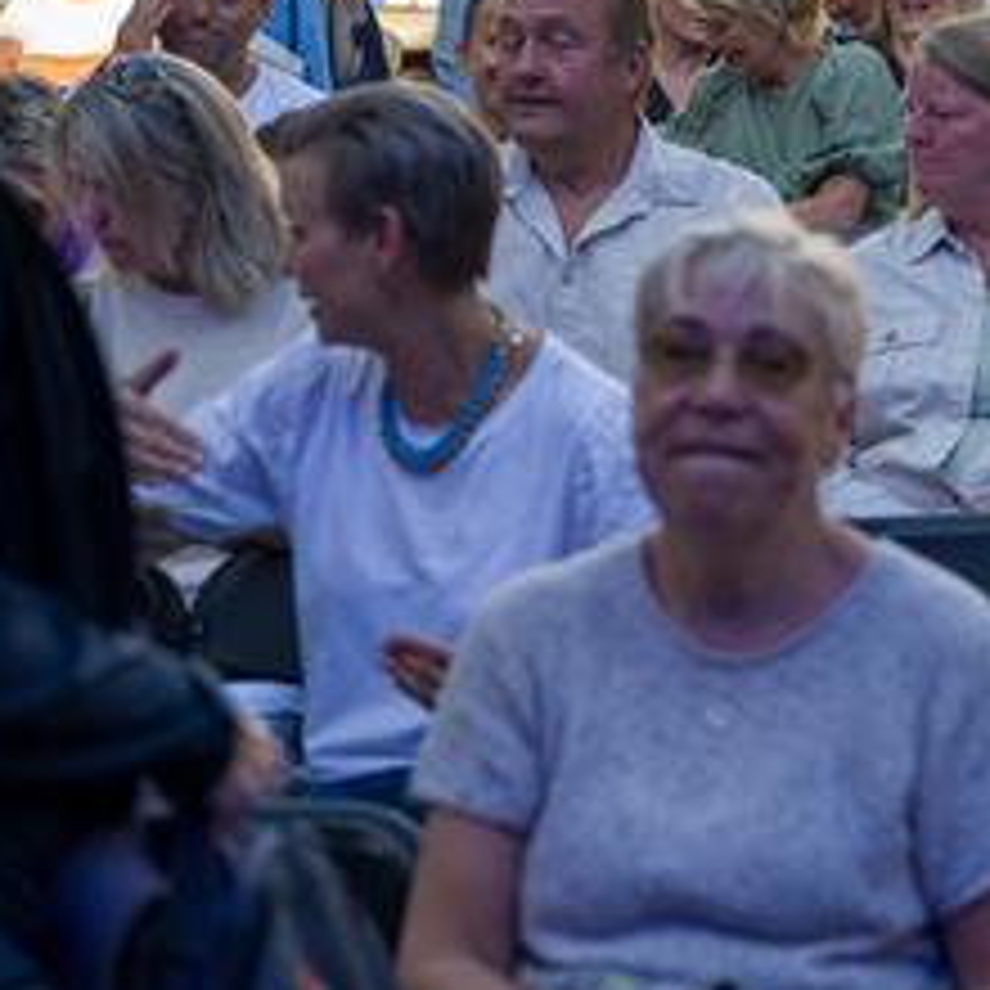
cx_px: 1534
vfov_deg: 12.5
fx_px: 4498
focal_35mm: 139
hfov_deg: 11.9
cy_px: 112
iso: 320
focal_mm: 50
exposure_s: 1/1250
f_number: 2.8
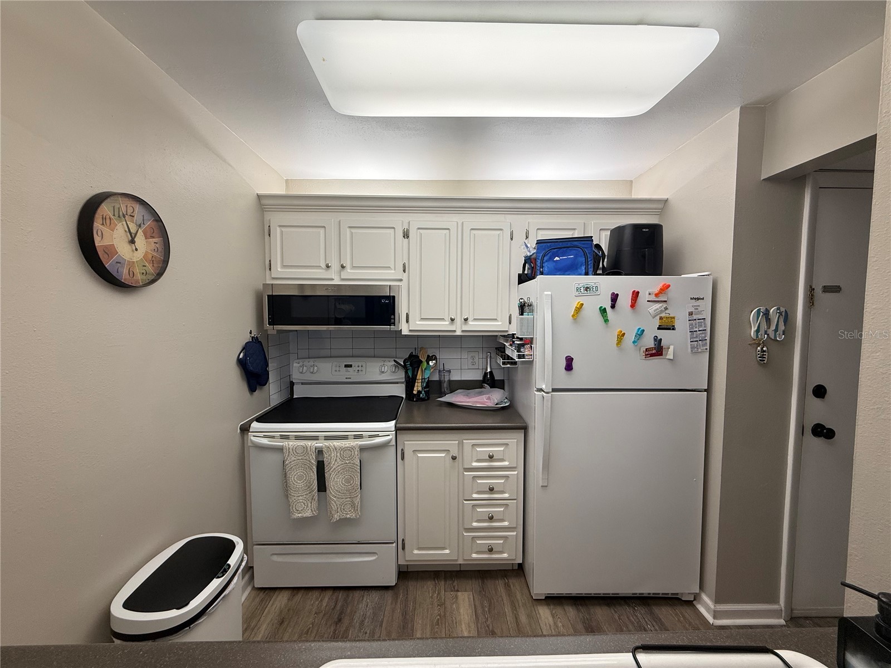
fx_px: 360
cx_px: 446
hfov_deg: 102.1
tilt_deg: -3.5
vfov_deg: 85.7
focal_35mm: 14
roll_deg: +0.1
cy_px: 334
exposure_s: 1/120
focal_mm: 2.22
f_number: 2.2
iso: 80
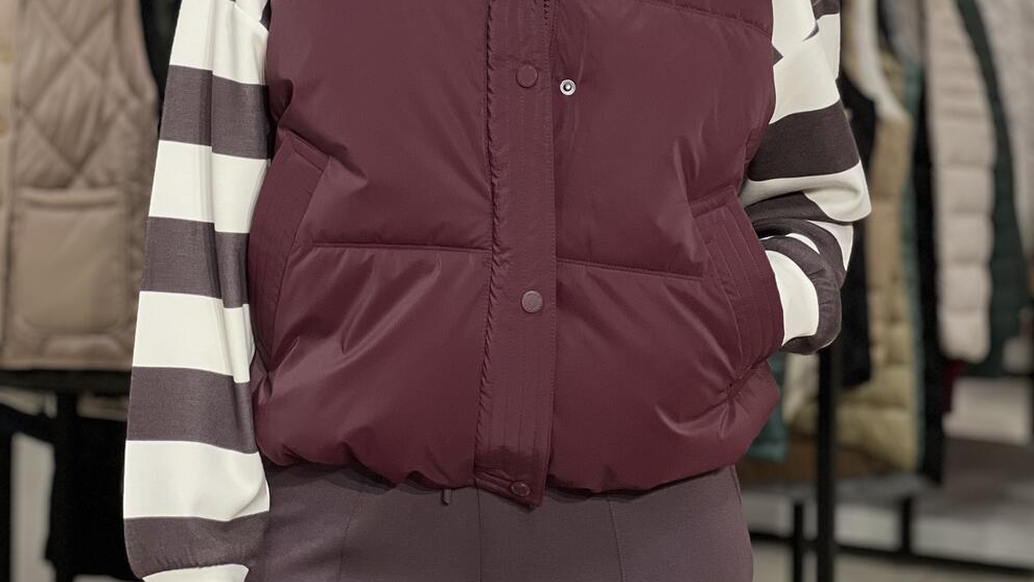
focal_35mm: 113
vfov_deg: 10.6
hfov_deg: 18.9
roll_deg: -0.5
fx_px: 3098
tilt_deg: -2.8
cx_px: 521
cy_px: 14
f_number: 2.8
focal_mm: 9
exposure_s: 1/50
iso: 125
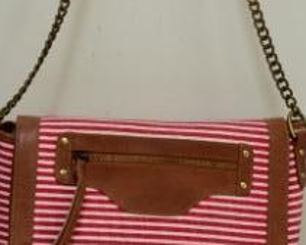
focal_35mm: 197
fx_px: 1785
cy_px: 48
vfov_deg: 7.8
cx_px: 170
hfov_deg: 9.8
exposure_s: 1/80
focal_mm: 66
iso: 1000
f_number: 6.3
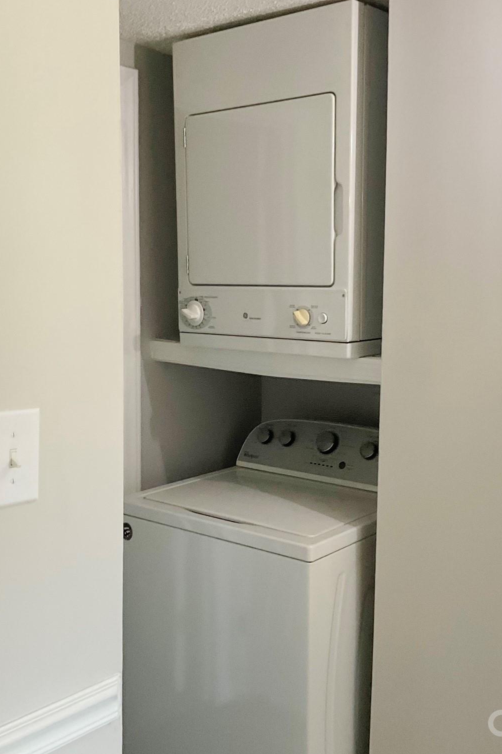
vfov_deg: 47.4
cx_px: 277
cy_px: 377
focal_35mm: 41
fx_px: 858
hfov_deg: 32.6
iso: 125
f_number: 1.8
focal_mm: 3
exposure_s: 1/60
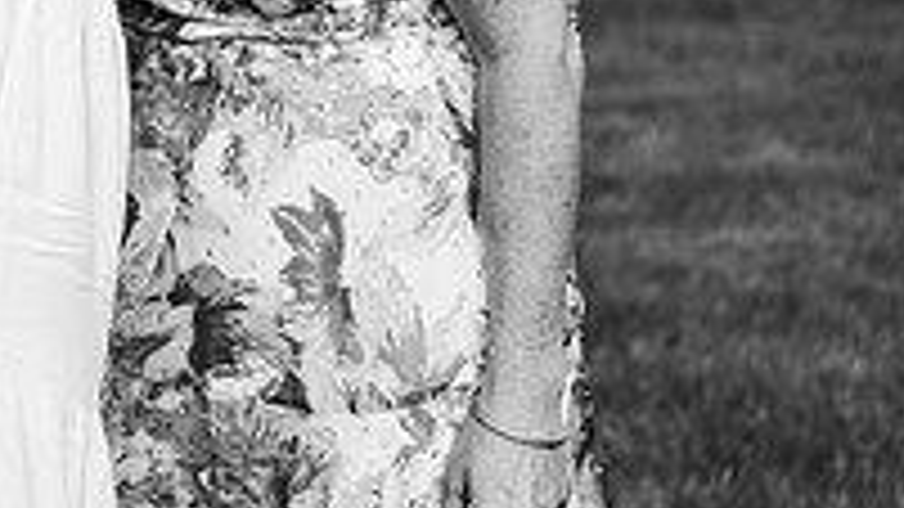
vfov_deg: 8.3
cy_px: -272
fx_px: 3403
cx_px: 67
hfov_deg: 14.9
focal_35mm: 142
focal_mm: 47
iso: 200
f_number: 2.8
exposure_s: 1/1600
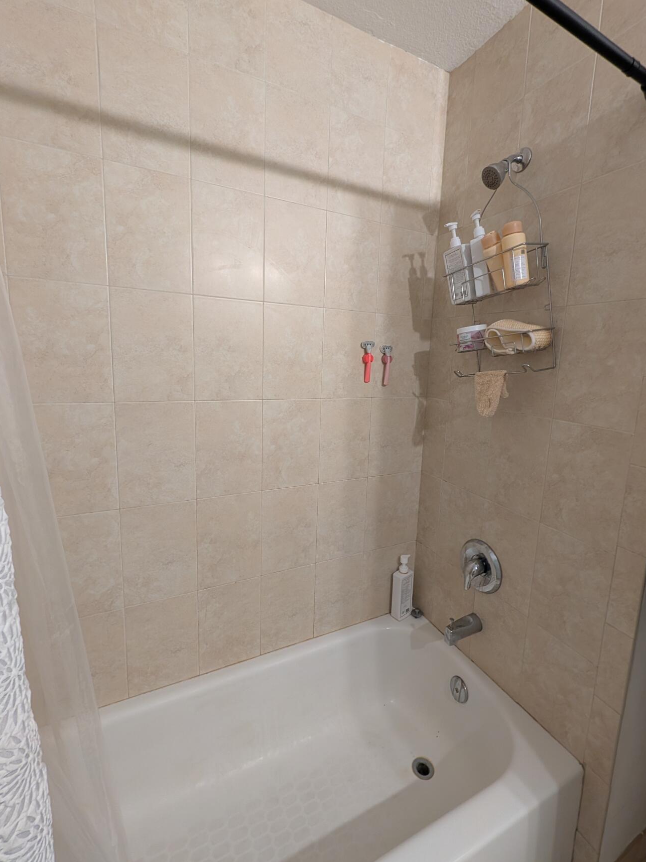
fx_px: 348
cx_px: 344
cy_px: 413
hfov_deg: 85.6
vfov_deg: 102.0
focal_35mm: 14
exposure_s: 1/60
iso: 142
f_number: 1.7
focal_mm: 2.02
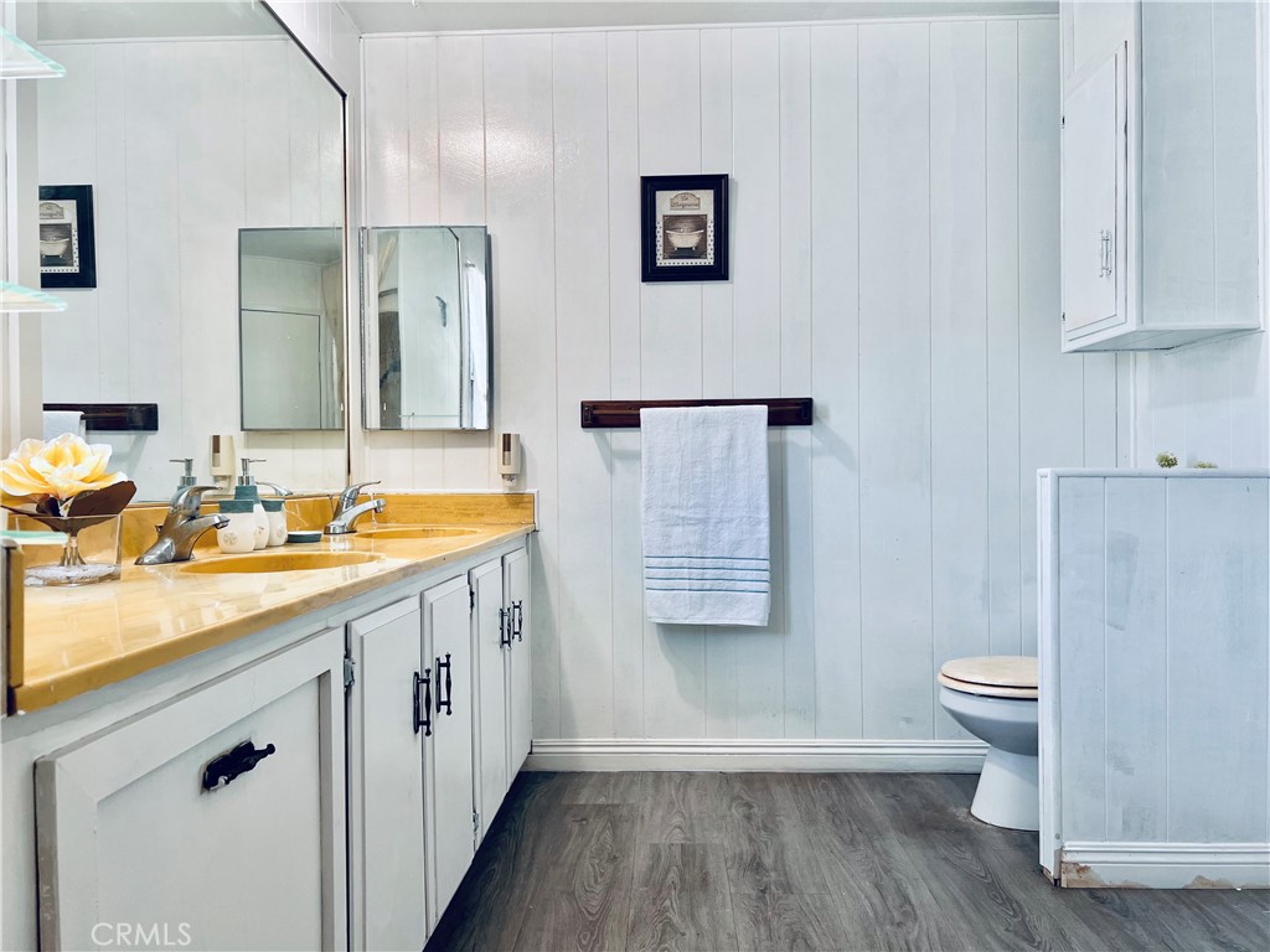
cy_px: 476
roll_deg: +0.4
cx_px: 635
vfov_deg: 53.1
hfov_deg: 67.3
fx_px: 954
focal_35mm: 26
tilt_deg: +0.0
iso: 80
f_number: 1.5
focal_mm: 5.7
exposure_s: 1/120
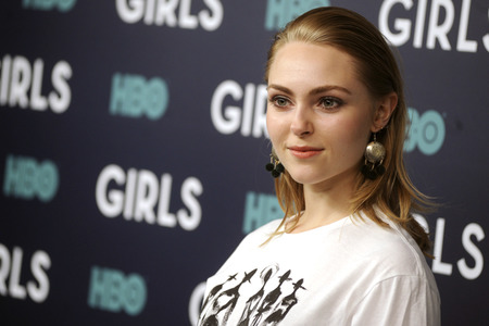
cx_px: 244
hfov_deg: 10.3
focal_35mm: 200
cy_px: 163
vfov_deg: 6.9
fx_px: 2716
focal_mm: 200
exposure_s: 1/250
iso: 1600
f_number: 4.5
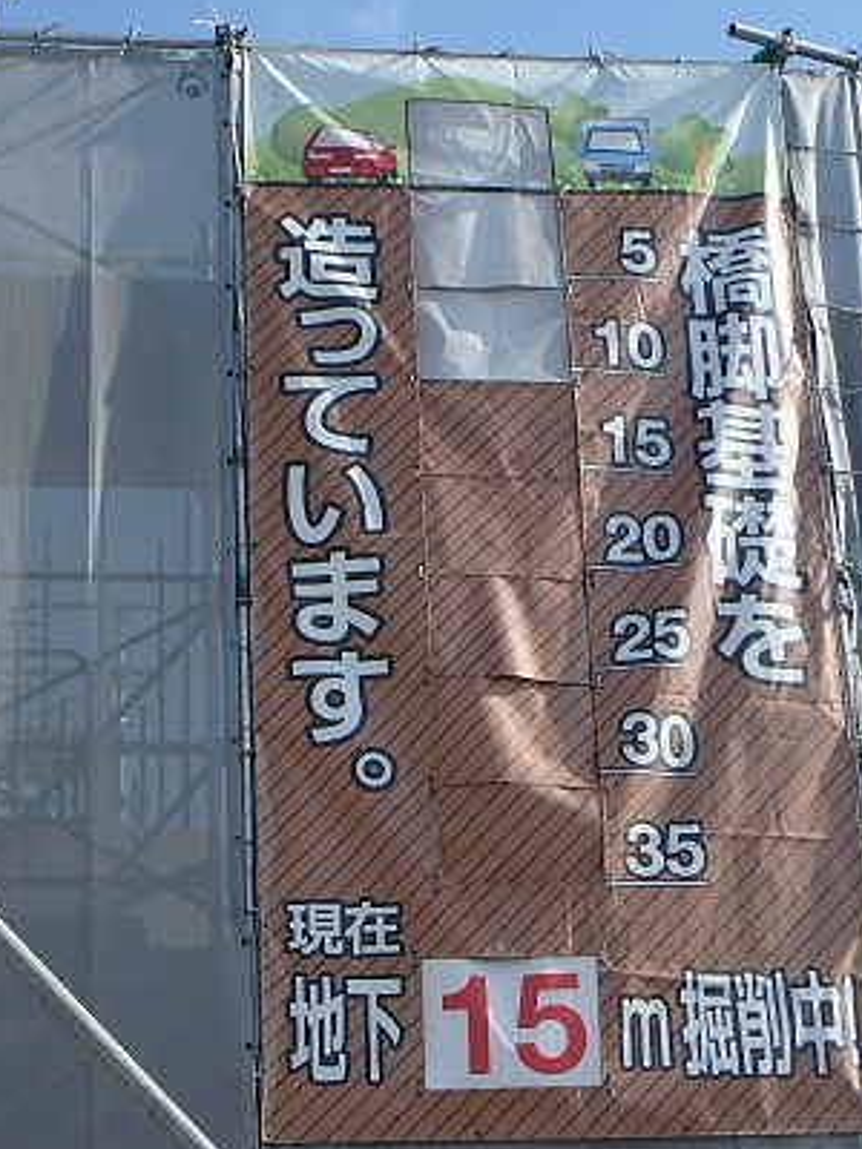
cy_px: 629
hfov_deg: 20.4
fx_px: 2391
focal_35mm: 72
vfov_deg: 27.0
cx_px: 397
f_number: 5.2
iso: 125
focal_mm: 8.1
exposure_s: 1/640
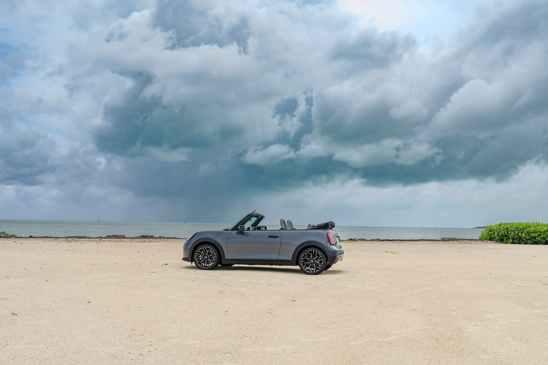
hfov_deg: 55.8
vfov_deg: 38.9
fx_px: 518
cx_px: 274
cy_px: 182
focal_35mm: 34
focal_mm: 34
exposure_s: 1/80
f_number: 5
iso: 100
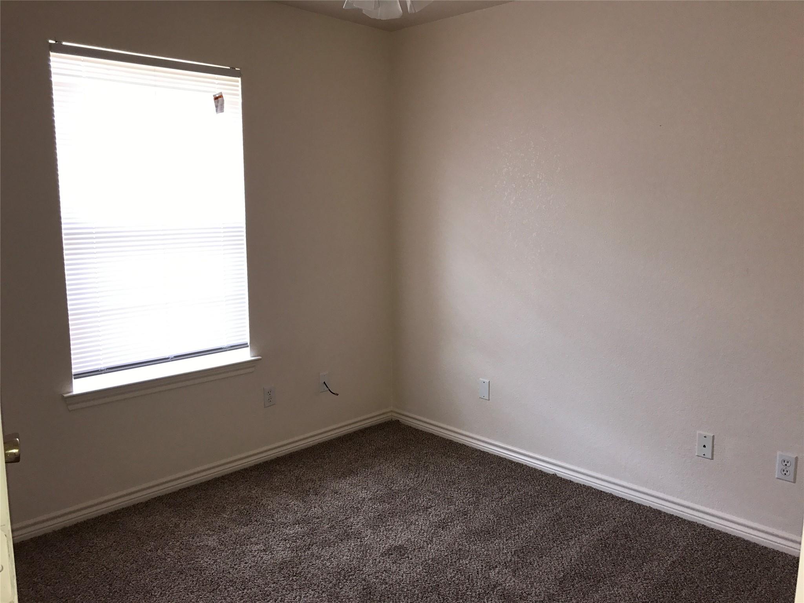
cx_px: 402
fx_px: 650
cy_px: 302
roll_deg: -0.4
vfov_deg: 49.7
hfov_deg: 63.4
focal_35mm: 28
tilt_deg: -8.9
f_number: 1.8
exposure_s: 1/30
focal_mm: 3.99
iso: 40
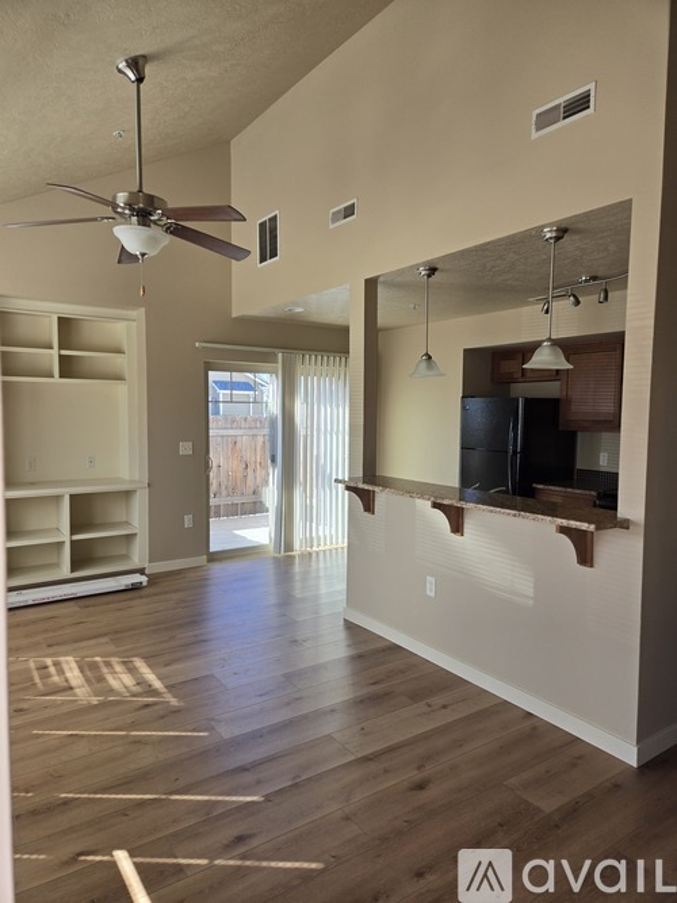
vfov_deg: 73.9
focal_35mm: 23
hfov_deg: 58.9
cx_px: 338
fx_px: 600
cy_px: 452
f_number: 1.8
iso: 40
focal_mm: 5.4
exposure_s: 1/180
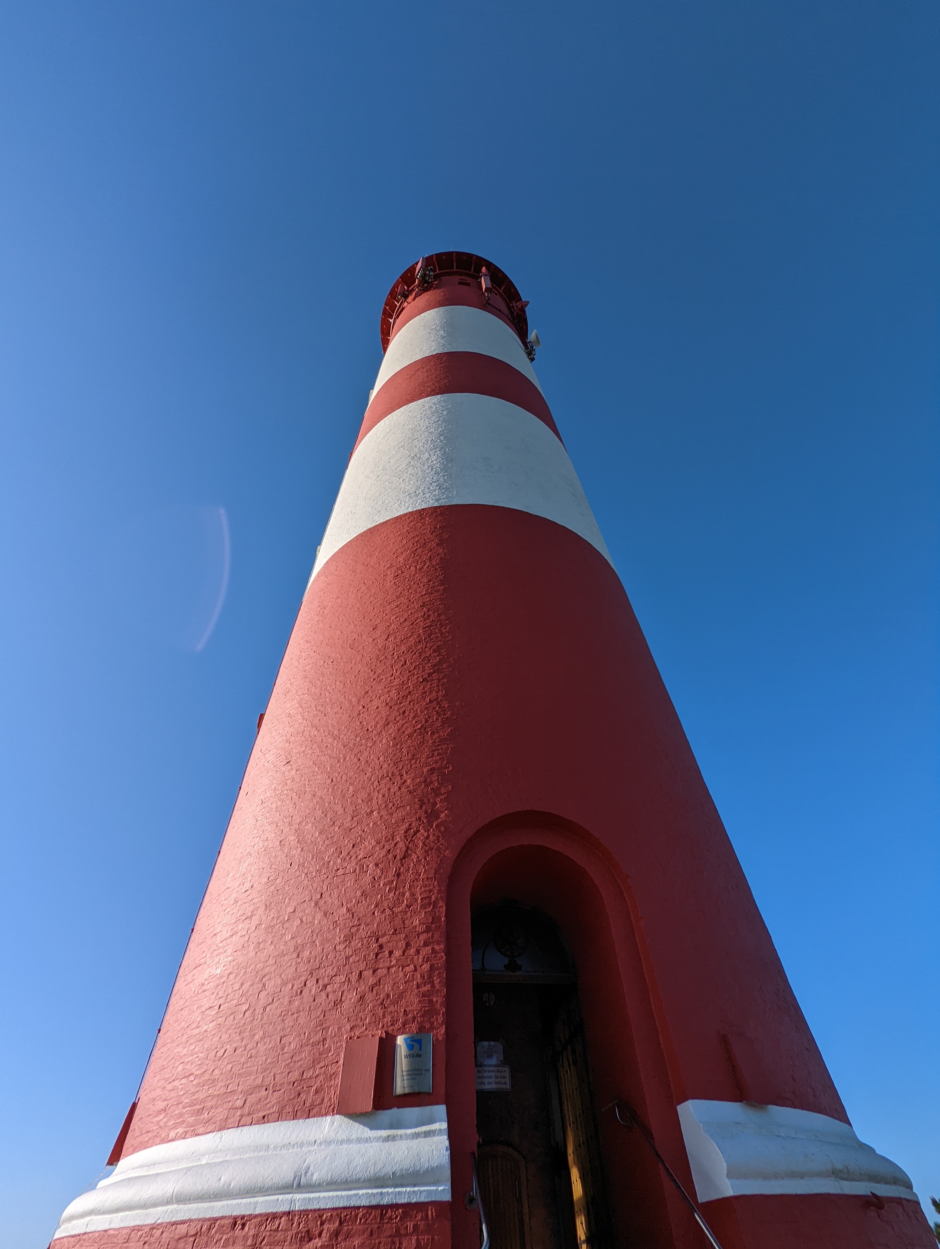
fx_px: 578
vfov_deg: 94.4
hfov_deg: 78.2
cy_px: 624
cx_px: 470
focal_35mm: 16
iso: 53
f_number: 2.2
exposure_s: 1/2513
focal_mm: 2.35
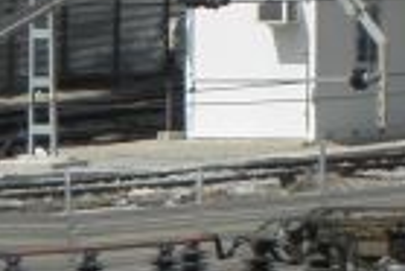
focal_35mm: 1223
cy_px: 594
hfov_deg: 1.7
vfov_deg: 1.1
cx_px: -76
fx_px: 13773
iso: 64
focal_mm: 36.32
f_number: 5.6
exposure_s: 1/400
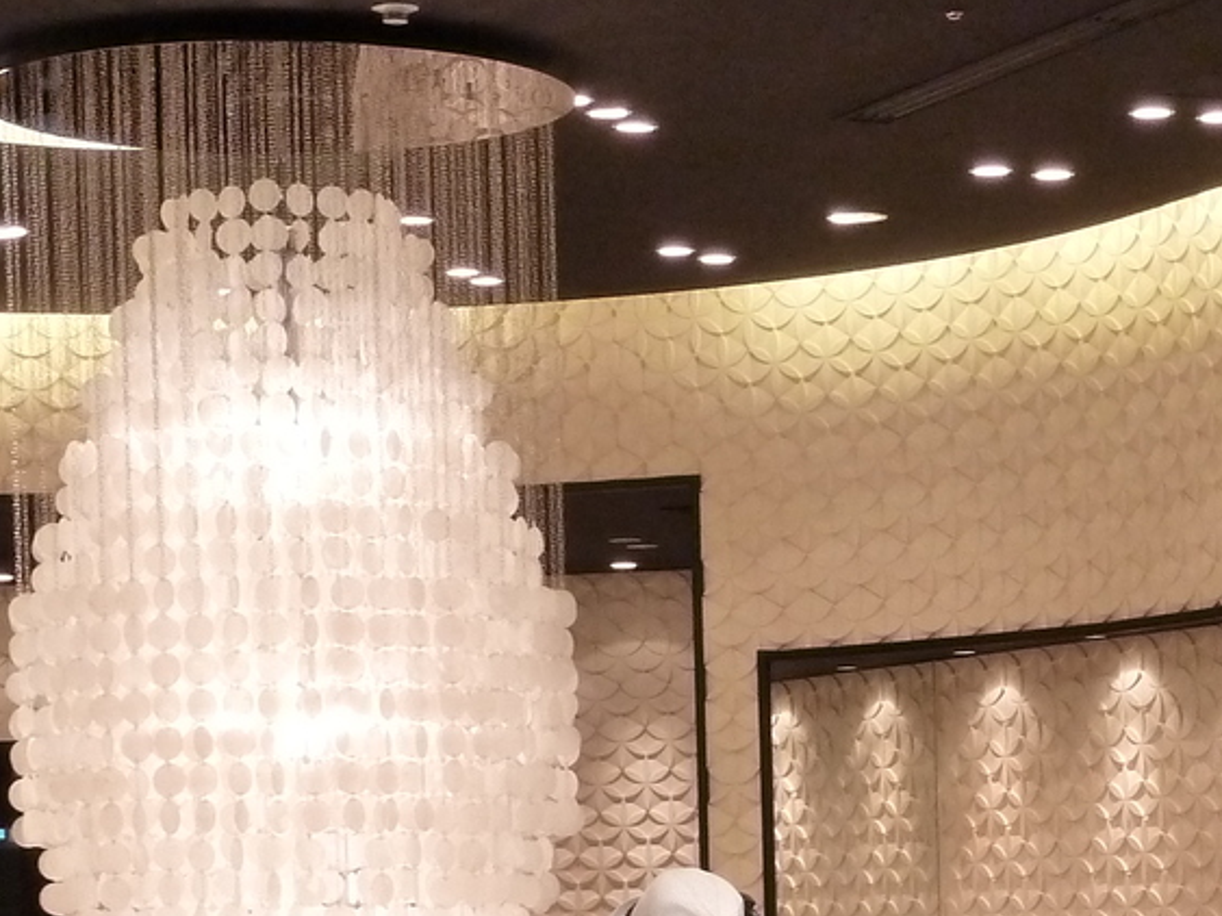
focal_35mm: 125
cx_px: 977
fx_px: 4412
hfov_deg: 15.7
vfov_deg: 11.5
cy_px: 1203
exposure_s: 1/30
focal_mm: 7.3
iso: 320
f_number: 3.7
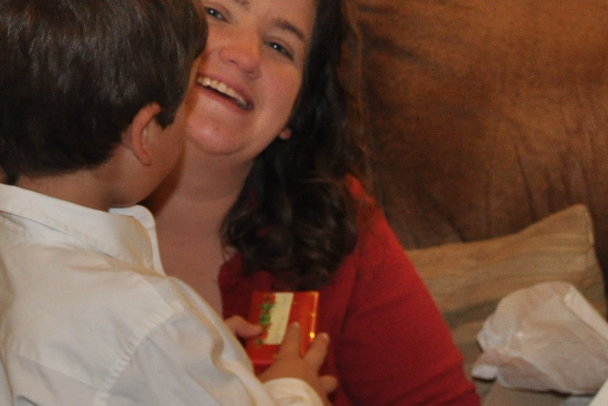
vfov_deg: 8.2
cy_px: 665
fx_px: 2753
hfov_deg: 11.9
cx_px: 1003
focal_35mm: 163
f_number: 4.2
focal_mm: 32
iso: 800
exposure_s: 1/60
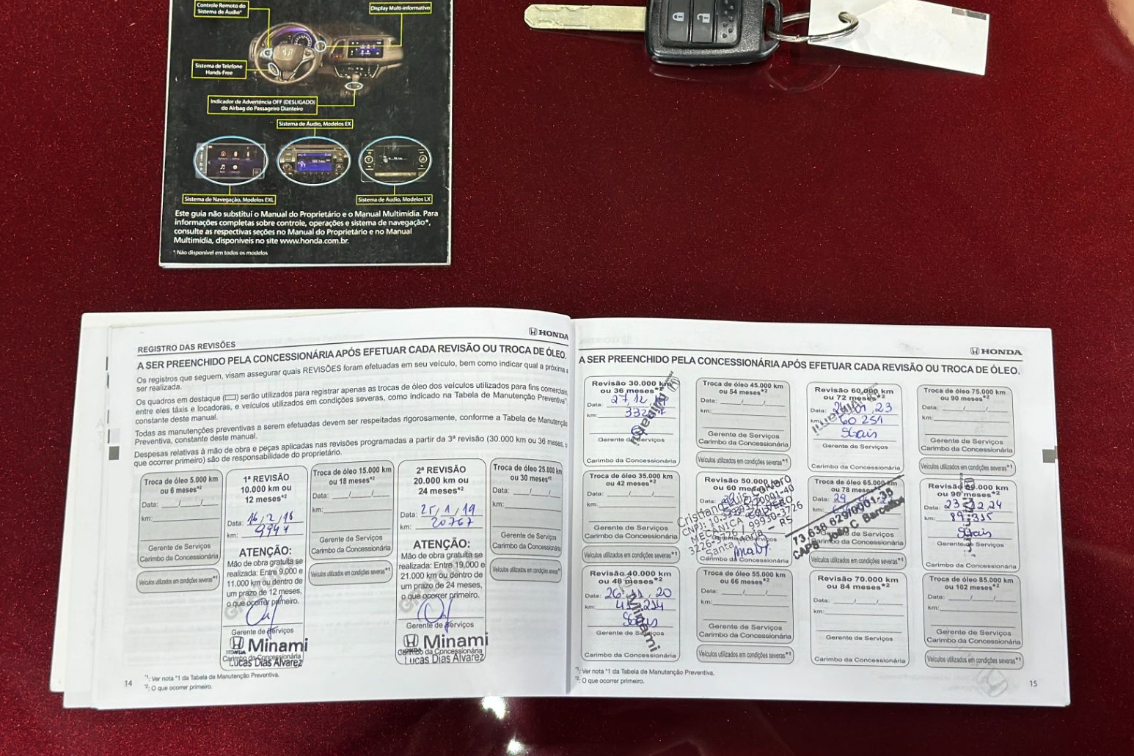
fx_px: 1953
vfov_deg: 21.8
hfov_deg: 32.4
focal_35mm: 62
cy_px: 256
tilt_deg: -65.9
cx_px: 602
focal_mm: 6.86
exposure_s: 1/120
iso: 80
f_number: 1.78
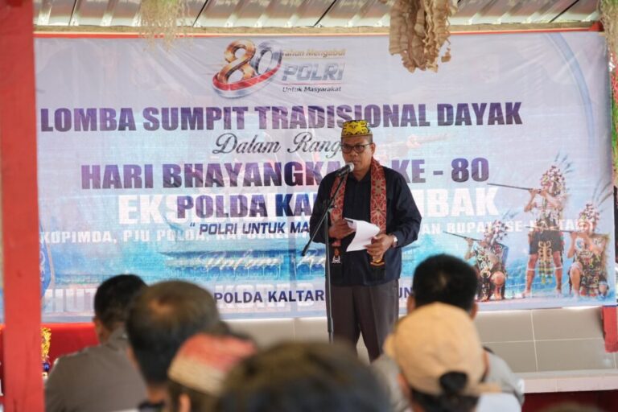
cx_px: 309
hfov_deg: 16.3
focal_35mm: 126
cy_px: 206
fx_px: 2163
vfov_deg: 10.9
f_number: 6.3
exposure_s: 1/160
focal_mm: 126
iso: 1250
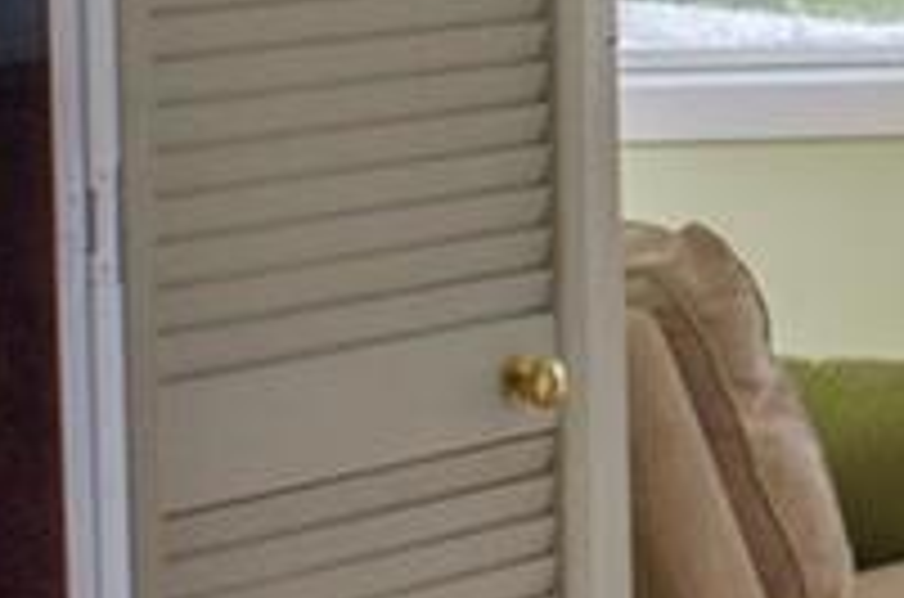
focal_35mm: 183
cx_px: 1345
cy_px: -65
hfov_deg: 10.9
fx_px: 4584
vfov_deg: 7.4
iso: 200
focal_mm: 24
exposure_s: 1/15
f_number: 13
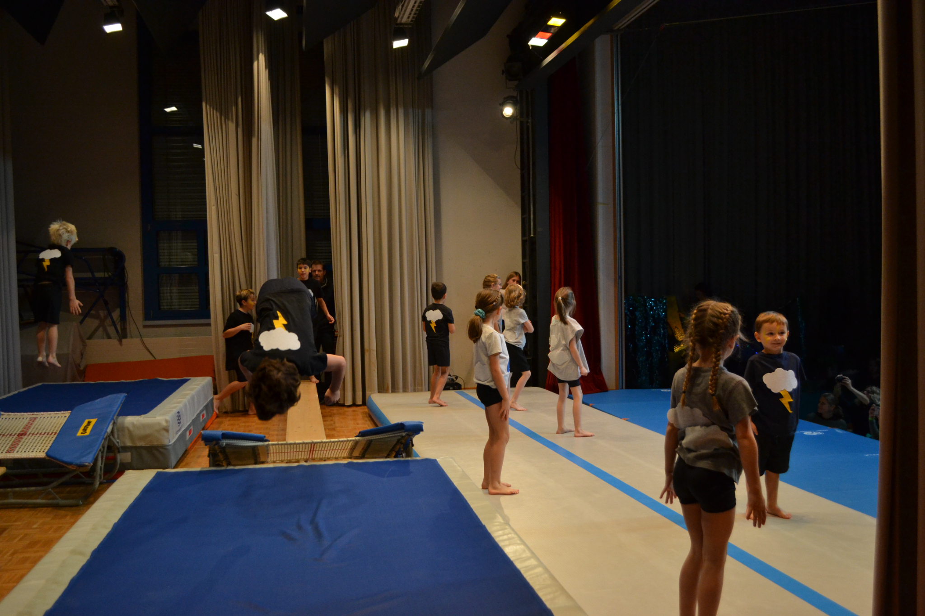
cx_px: 462
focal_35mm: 36
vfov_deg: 36.9
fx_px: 925
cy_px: 308
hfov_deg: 53.1
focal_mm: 24
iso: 1250
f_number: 4
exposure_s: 1/500
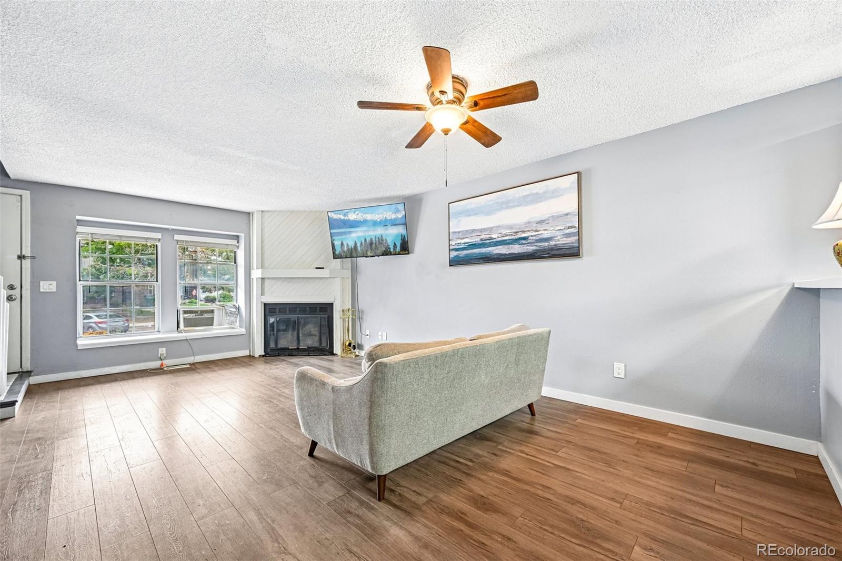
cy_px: 280
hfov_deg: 104.3
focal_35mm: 14
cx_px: 421
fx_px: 327
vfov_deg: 81.2
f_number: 9
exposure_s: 1/8
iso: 400
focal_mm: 14
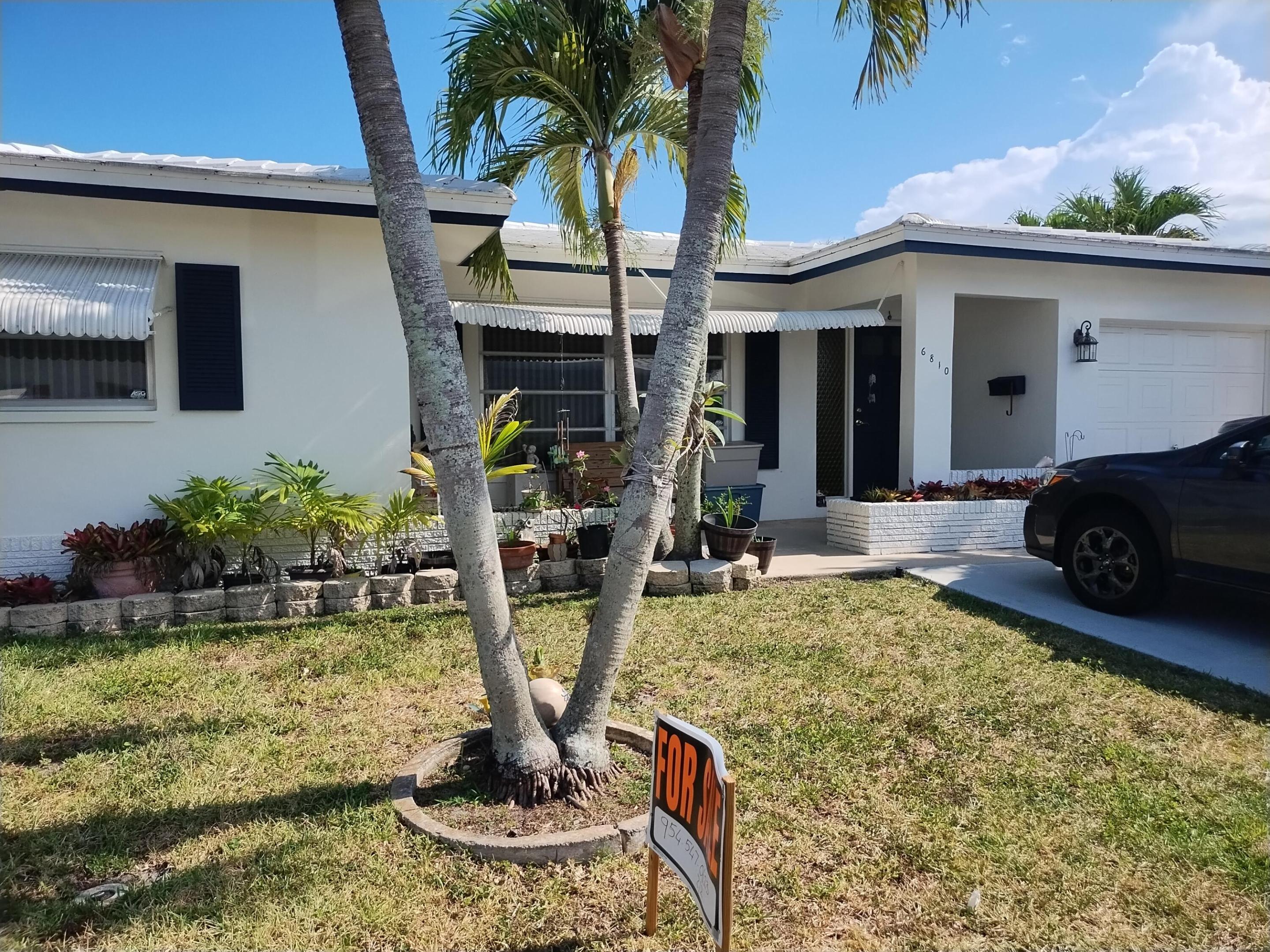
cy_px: 476
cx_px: 635
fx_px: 917
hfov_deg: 69.4
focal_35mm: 25
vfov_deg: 54.9
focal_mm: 4.71
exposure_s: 1/5296
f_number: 1.7
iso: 100
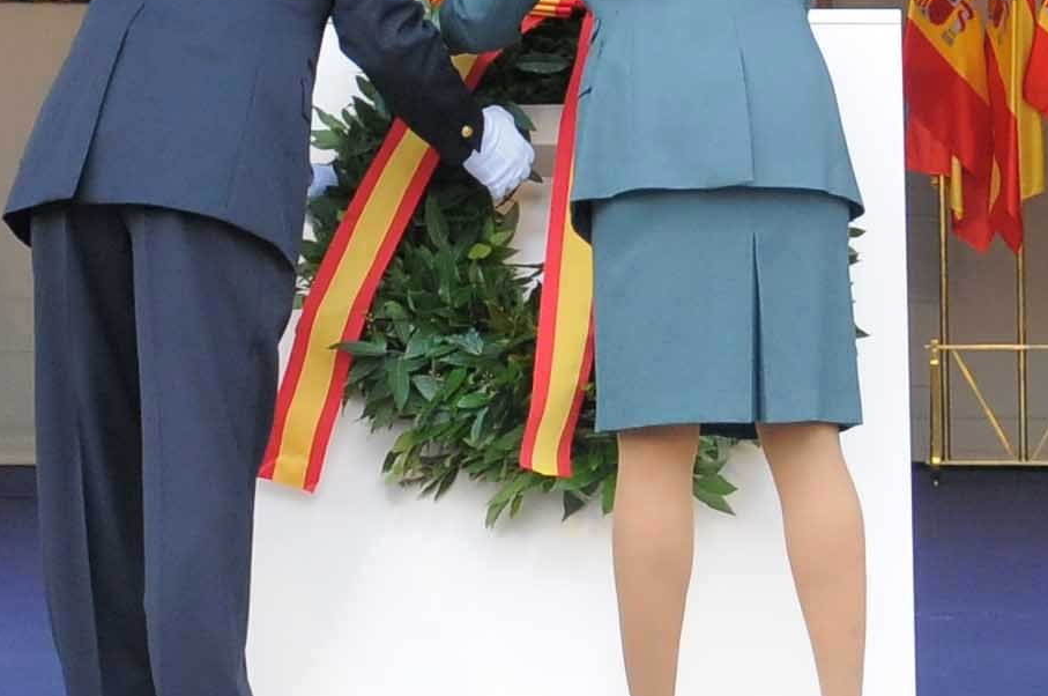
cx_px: 588
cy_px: -369
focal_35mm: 156
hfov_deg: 13.2
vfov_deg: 8.6
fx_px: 4535
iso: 800
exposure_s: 1/500
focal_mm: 22
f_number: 4
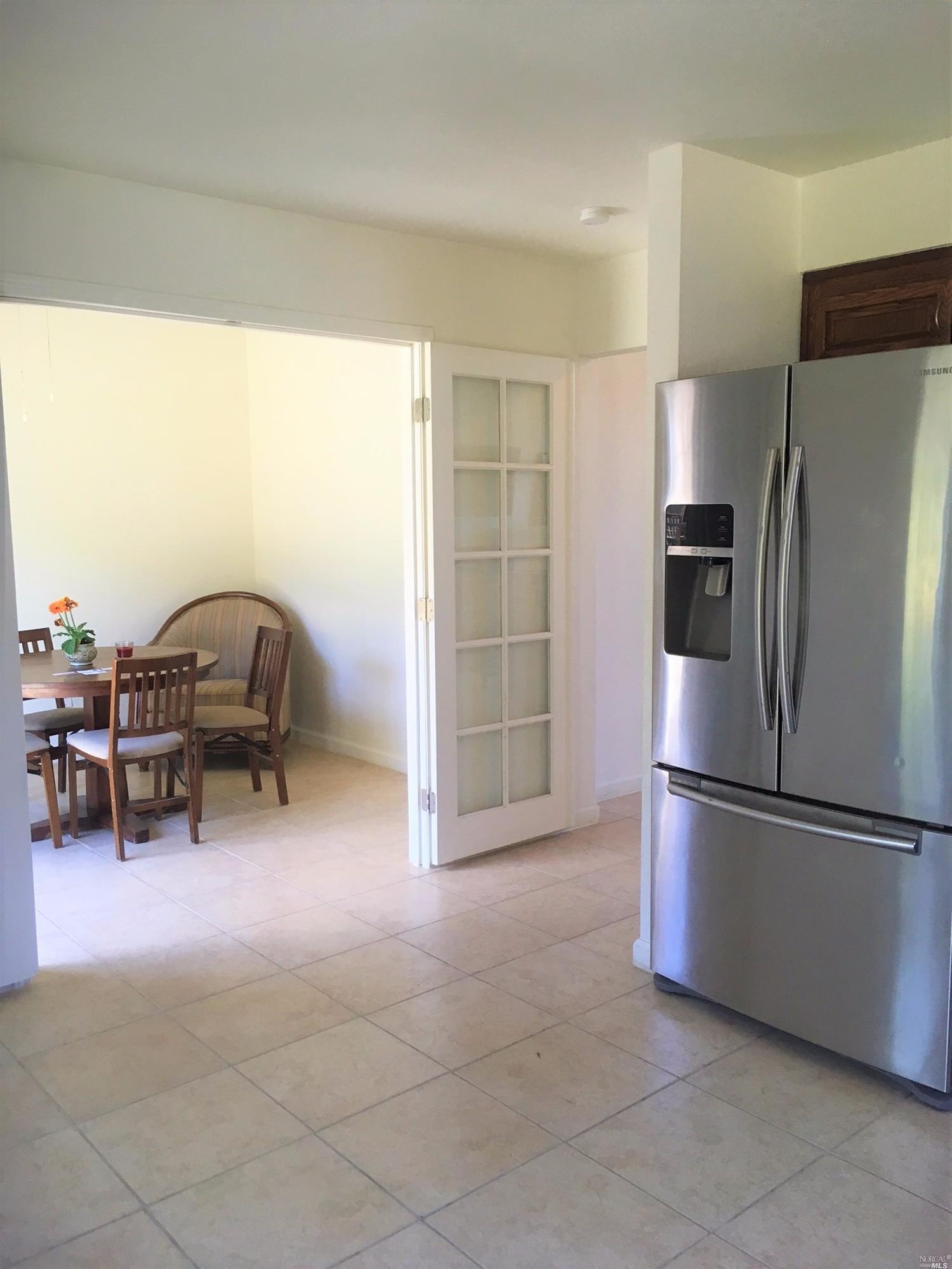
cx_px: 476
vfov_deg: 61.7
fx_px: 1063
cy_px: 634
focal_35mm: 29
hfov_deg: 48.2
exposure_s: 1/30
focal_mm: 4.15
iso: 32
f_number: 2.2
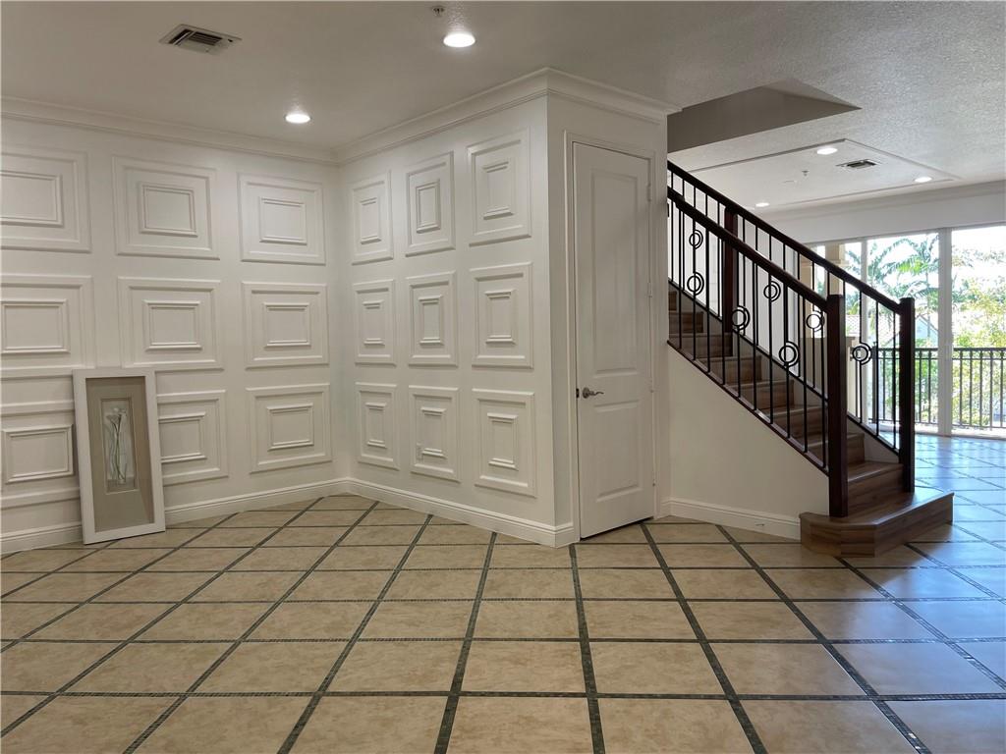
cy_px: 377
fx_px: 756
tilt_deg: -2.9
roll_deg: +1.1
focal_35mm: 26
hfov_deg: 67.3
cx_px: 503
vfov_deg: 53.1
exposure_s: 1/120
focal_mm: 4.2
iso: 50
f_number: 1.6
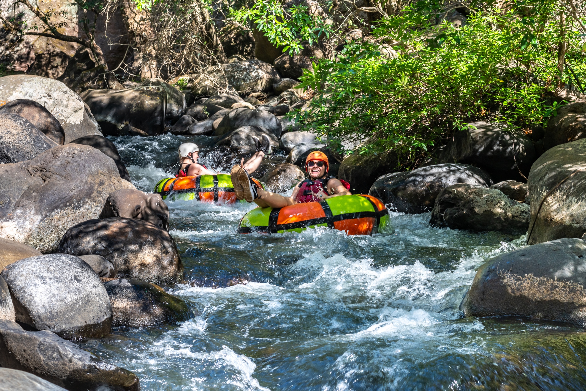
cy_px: 196
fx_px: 1221
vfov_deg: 18.2
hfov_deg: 27.0
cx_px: 293
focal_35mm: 75
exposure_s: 1/90
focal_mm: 50
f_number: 8
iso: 100
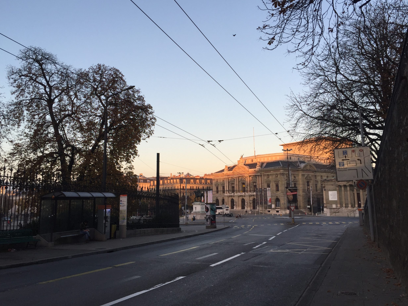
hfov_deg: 60.0
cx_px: 201
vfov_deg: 46.8
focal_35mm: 30
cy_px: 148
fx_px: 354
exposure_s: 1/316
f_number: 2.2
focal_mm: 4.15
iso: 32
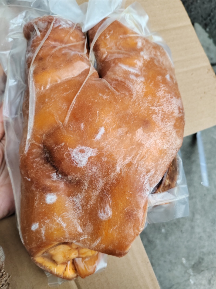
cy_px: 144
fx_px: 225
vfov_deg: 65.3
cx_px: 108
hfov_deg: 51.3
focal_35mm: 27
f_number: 1.8
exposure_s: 1/100
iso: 800
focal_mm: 6.14
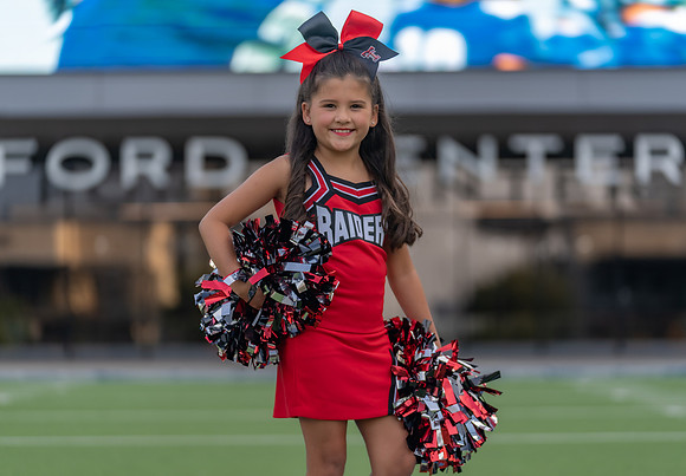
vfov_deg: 10.5
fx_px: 2598
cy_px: 237
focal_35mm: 135
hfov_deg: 15.0
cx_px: 360
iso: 100
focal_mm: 128
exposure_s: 1/320
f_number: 2.8
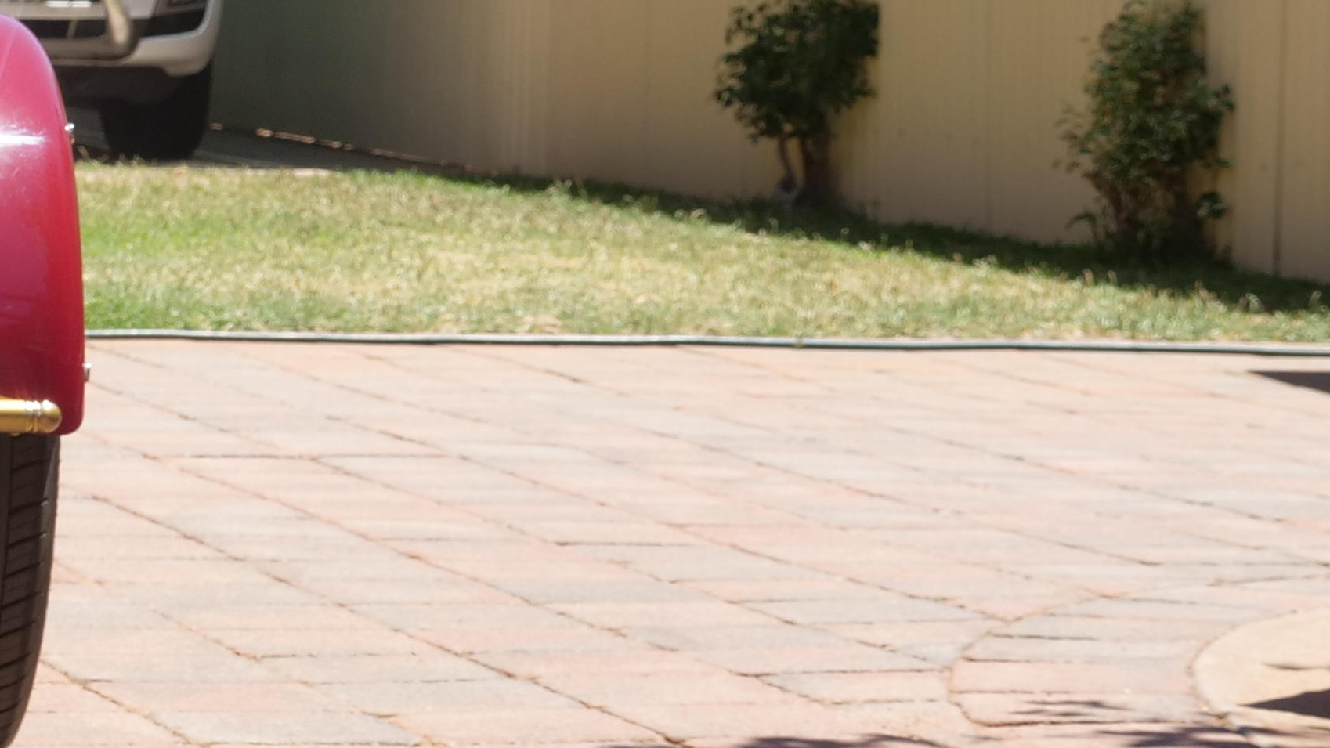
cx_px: -571
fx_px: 5431
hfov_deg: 13.3
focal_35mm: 154
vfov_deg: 7.9
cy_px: 184
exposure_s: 1/500
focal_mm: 24
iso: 200
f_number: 6.3
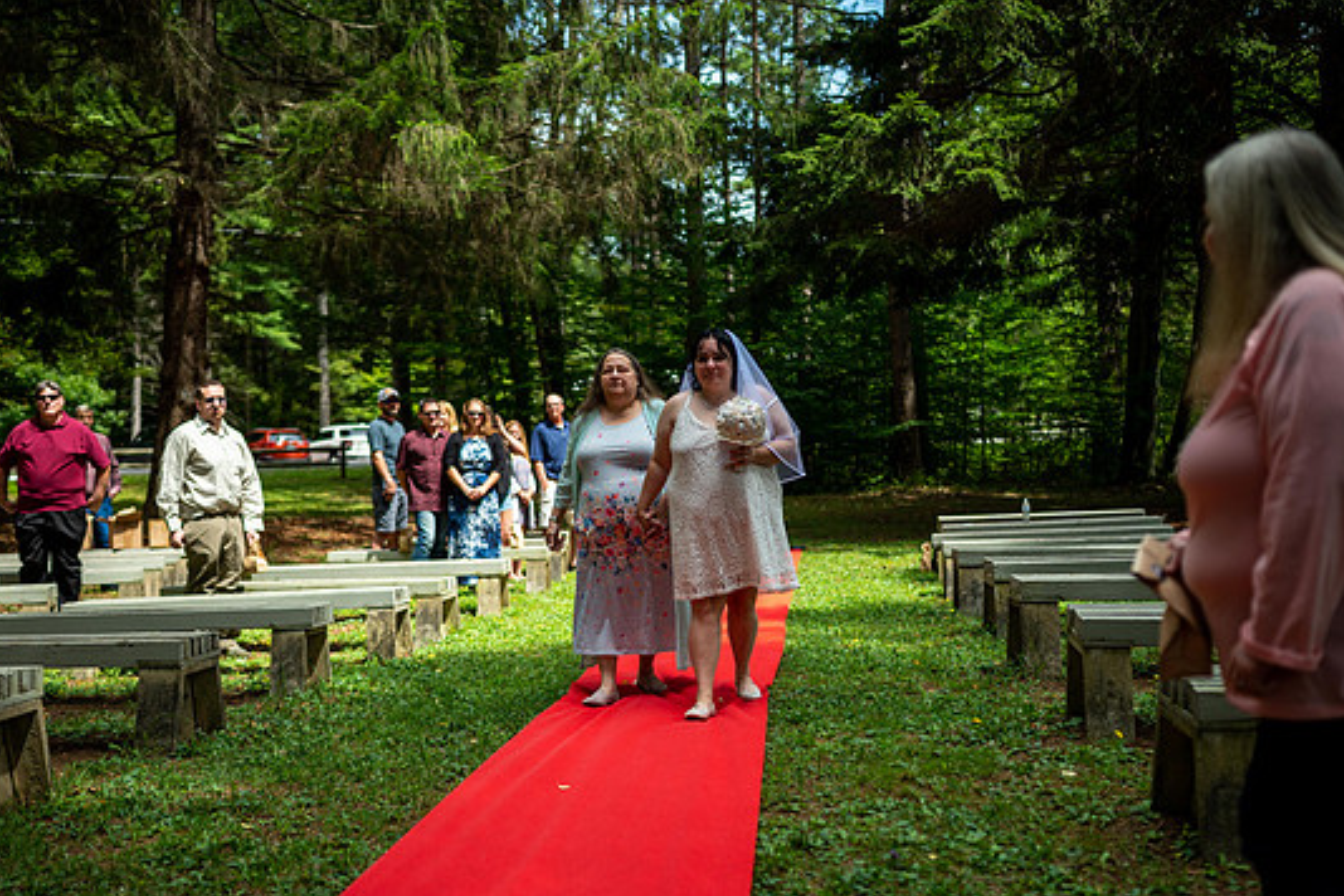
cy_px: 478
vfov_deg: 35.0
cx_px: 672
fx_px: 1419
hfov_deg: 50.7
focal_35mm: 38
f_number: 2
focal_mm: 35
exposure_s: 1/2500
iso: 80
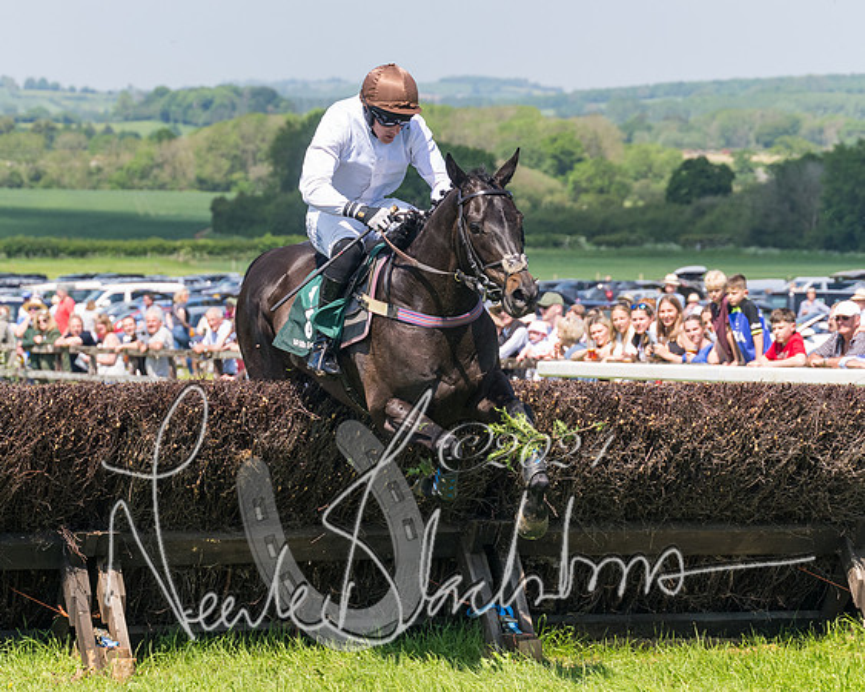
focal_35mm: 177
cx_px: 336
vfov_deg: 8.7
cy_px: 358
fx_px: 4519
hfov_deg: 10.9
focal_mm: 98
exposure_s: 1/1600
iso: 400
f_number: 5
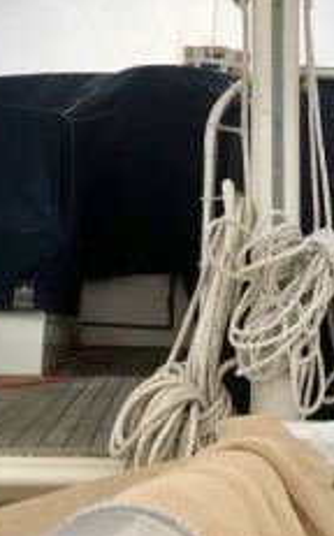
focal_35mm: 103
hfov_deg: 12.7
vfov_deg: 19.7
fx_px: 1503
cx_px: 152
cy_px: 21
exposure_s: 1/338
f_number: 1.8
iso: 20
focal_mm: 3.99
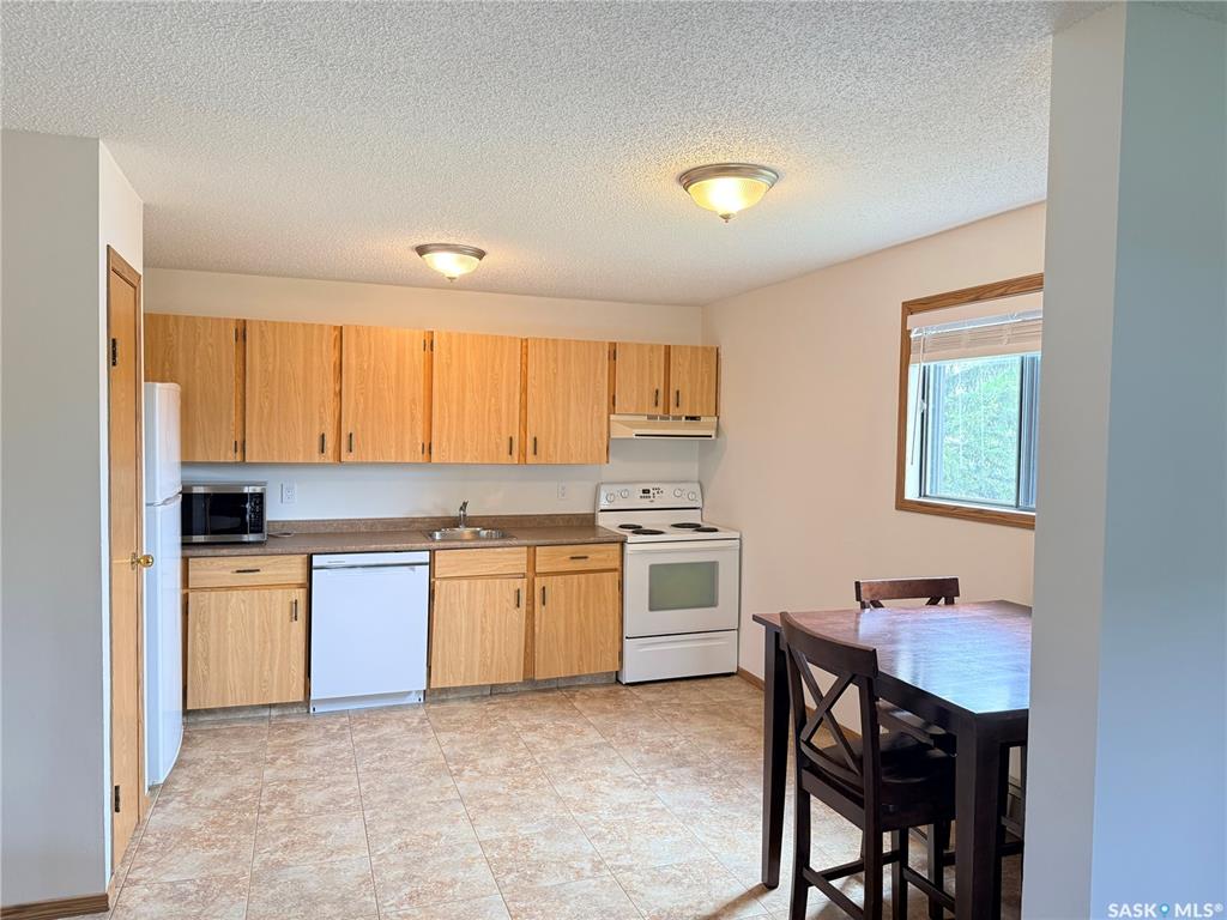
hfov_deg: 71.6
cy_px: 460
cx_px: 614
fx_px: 851
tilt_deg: -1.5
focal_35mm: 24
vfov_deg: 56.8
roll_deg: -1.0
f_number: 1.78
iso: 250
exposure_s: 1/120
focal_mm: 6.76
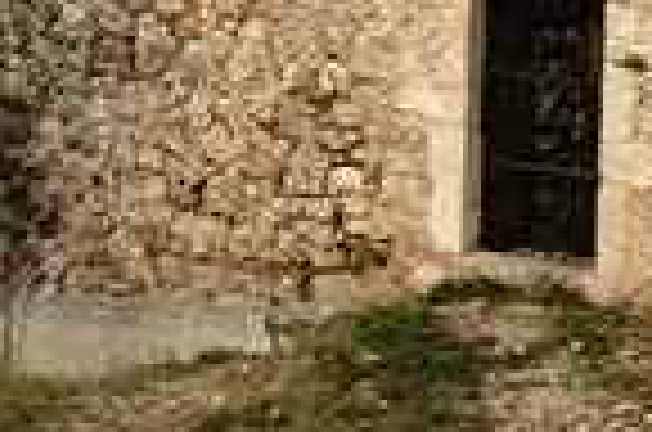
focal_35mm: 137
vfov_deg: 9.7
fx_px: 2476
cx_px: 621
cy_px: -218
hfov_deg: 14.8
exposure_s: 1/400
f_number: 10
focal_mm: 22
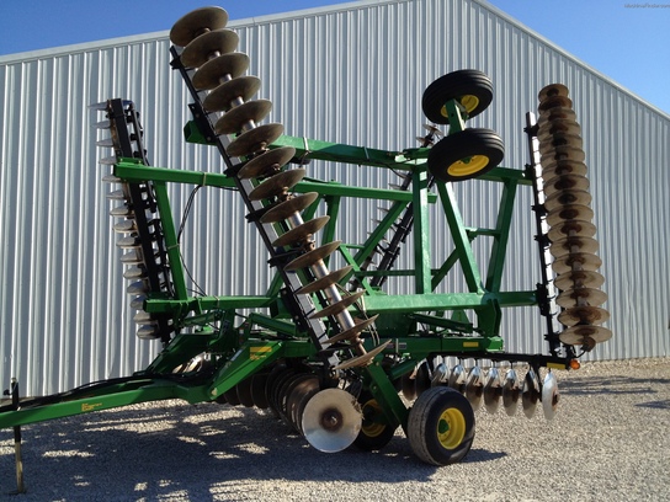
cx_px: 335
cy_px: 251
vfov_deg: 40.7
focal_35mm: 35
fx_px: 677
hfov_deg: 52.6
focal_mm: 4.28
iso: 64
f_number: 2.4
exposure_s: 1/1255
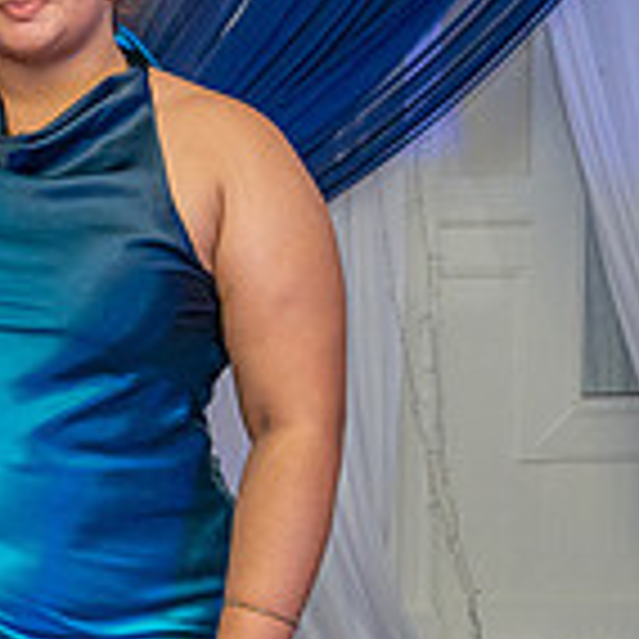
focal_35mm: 113
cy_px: 56
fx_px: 2360
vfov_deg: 15.2
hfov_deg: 13.4
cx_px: -608
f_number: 4.5
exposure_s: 1/200
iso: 1250
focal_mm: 32.5
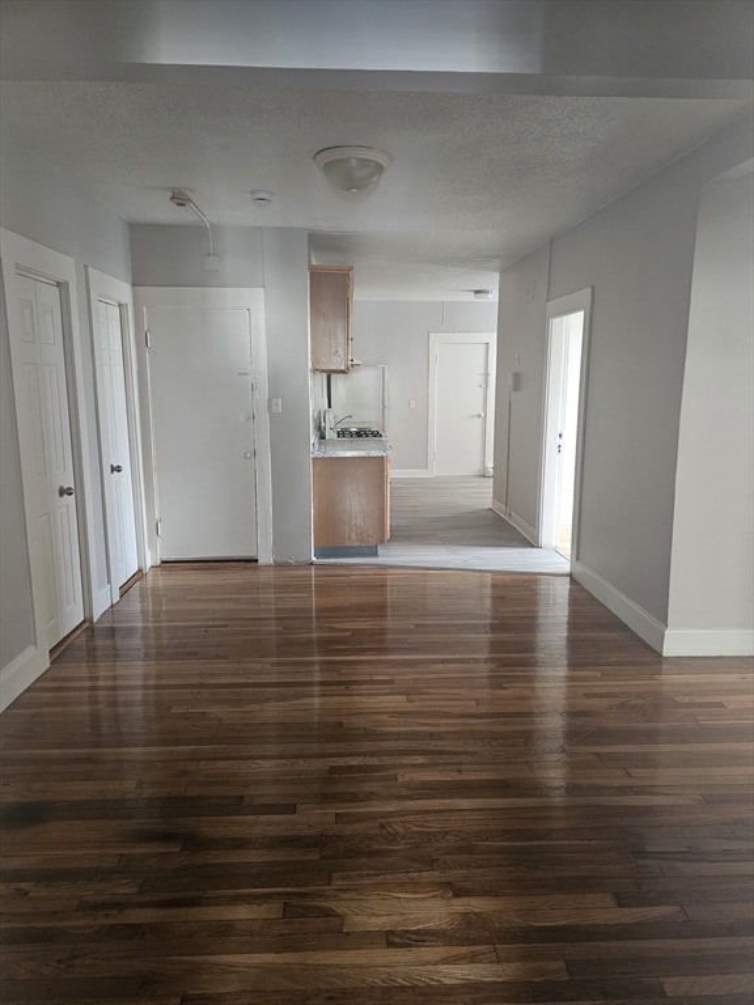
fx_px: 668
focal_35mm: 23
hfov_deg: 58.9
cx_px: 377
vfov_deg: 73.9
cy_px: 502
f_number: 1.7
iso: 500
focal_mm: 6.3
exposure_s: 1/40
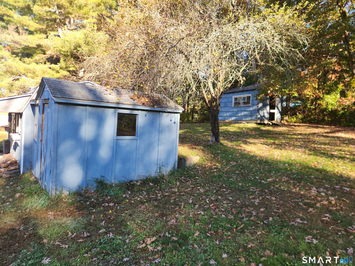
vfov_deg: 58.9
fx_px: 236
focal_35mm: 23
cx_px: 178
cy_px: 133
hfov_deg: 73.9
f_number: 1.8
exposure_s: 1/179
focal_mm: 5.4
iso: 20
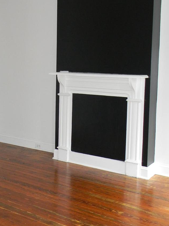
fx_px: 332
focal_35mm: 51
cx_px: 75
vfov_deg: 37.4
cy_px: 90
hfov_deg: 28.5
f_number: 3.5
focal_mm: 5
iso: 200
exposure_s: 1/30
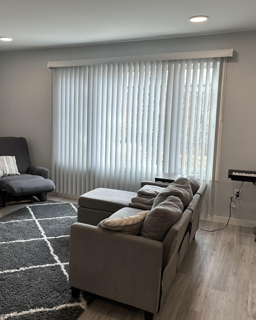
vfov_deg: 51.5
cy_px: 150
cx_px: 71
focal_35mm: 35
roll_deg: -0.7
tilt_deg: -7.4
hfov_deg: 41.3
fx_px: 332
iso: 64
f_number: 1.78
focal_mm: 6.86
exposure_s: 1/121
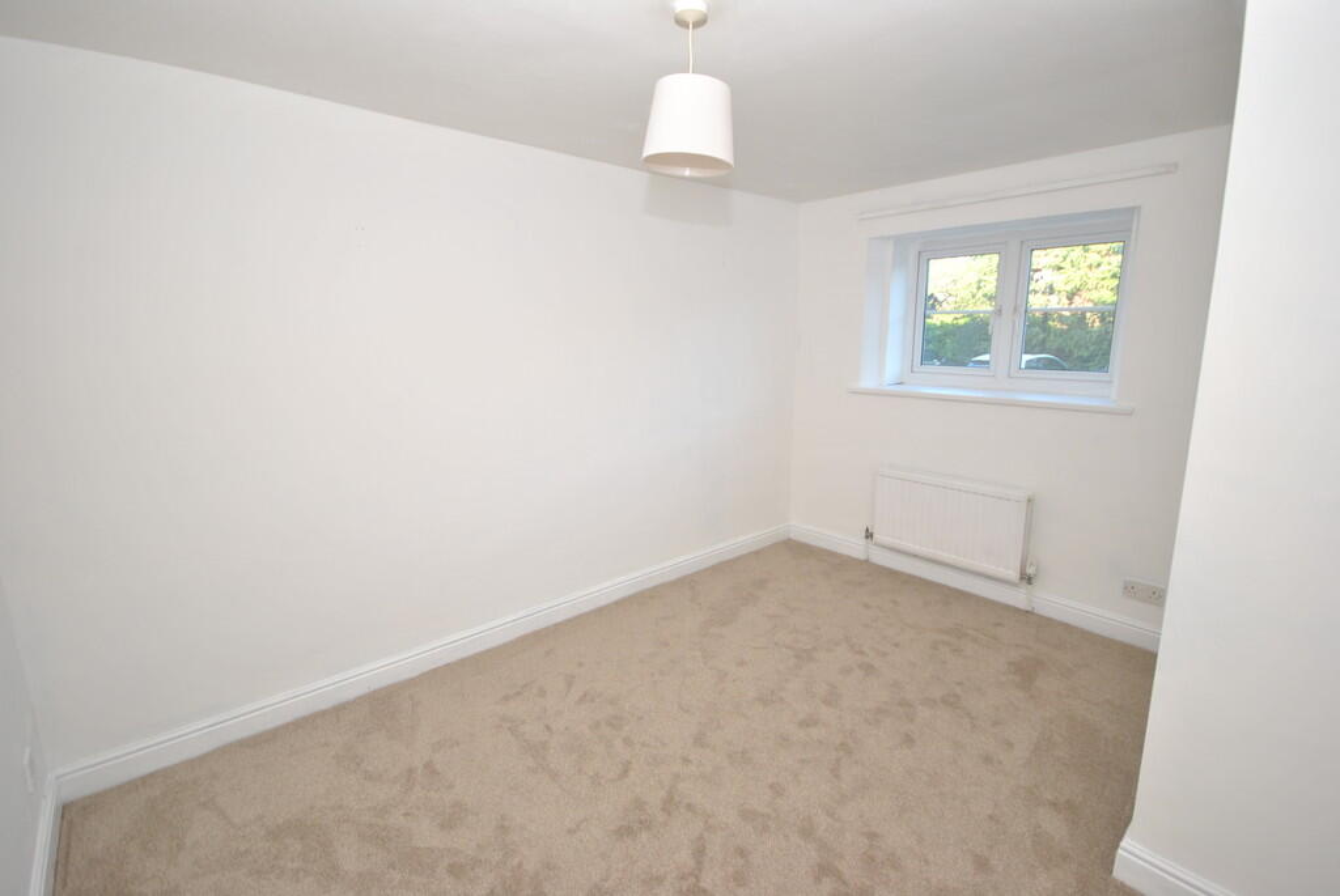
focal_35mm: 16
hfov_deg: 94.9
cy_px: 448
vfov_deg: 72.2
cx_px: 670
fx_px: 615
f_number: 4.2
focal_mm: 11
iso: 200
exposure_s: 1/60
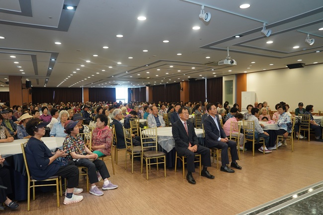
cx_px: 162
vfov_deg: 53.1
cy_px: 108
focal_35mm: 24
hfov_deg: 73.8
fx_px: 215
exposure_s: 1/250
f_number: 3.5
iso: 1600
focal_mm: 24
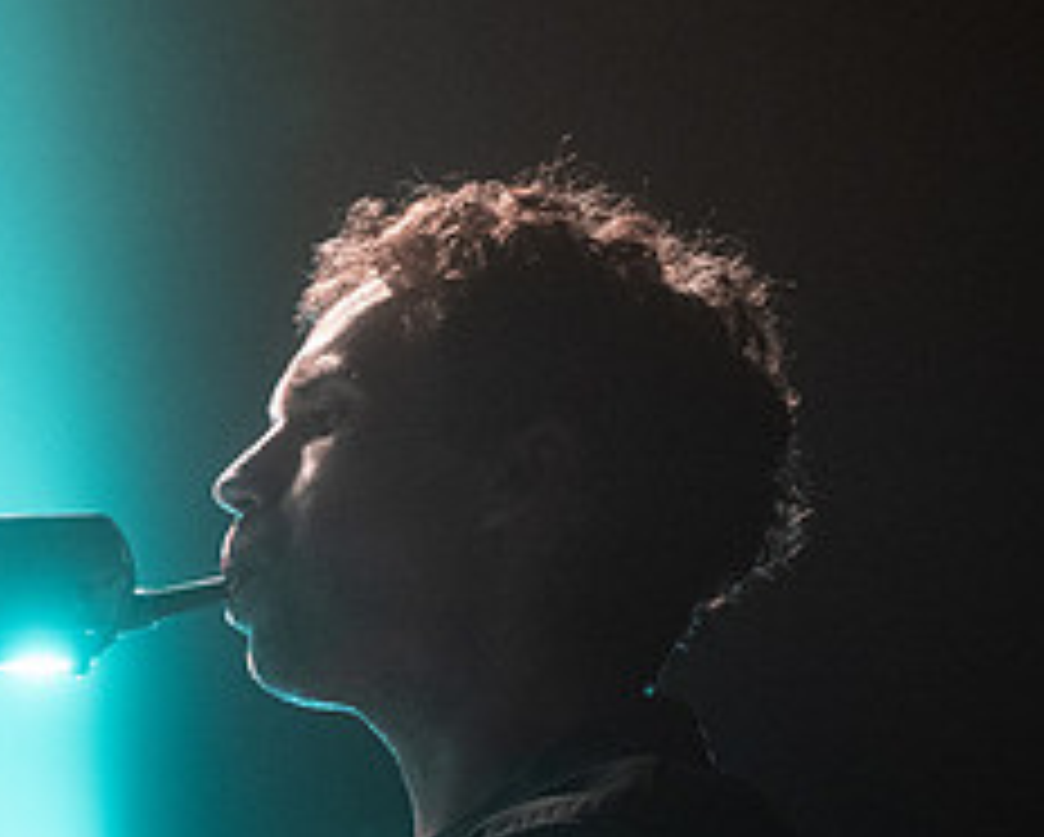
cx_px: 194
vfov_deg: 6.9
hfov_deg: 8.6
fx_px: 6896
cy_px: 781
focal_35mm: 223
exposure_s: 1/250
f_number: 3.2
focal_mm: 95
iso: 3200
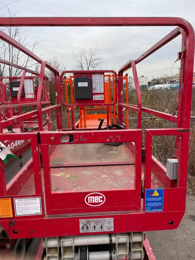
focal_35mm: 26
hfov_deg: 53.1
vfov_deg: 67.3
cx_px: 98
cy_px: 130
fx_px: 195
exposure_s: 1/609
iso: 32
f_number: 1.6
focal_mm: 4.2
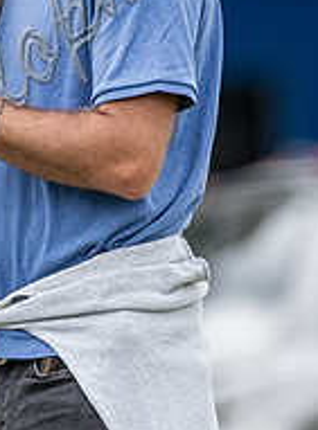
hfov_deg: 0.5
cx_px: -23
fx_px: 34214
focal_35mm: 2765
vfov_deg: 0.7
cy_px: 41
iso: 1000
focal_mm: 500
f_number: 4.5
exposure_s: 1/1600
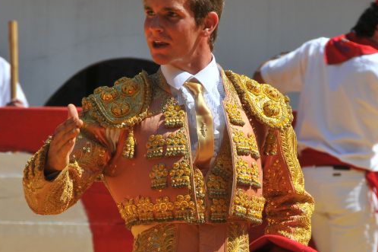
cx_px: 208
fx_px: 6472
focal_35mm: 617
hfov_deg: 3.3
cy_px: 82
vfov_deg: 2.2
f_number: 9.5
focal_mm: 200
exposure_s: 1/350
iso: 200
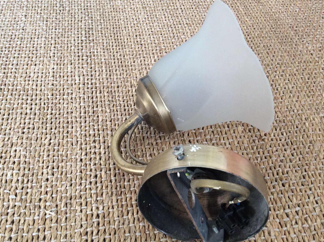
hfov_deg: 45.7
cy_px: 141
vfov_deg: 35.0
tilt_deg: -47.5
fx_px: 383
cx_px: 141
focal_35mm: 41
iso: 160
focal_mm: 3.3
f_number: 2.4
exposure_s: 1/25
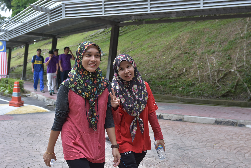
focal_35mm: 46
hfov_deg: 42.3
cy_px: 84
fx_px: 324
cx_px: 126
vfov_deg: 29.0
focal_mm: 31
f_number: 4.5
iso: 200
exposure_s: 1/320
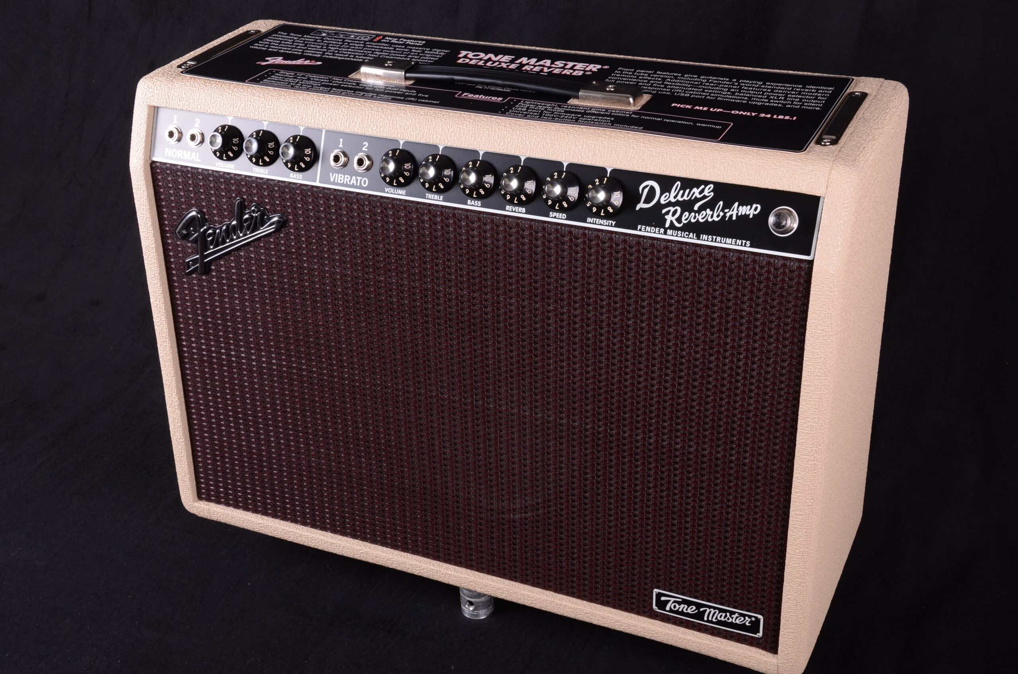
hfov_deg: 41.2
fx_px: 1355
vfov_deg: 28.0
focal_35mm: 48
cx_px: 509
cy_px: 337
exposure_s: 1/200
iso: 200
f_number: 13
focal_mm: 32
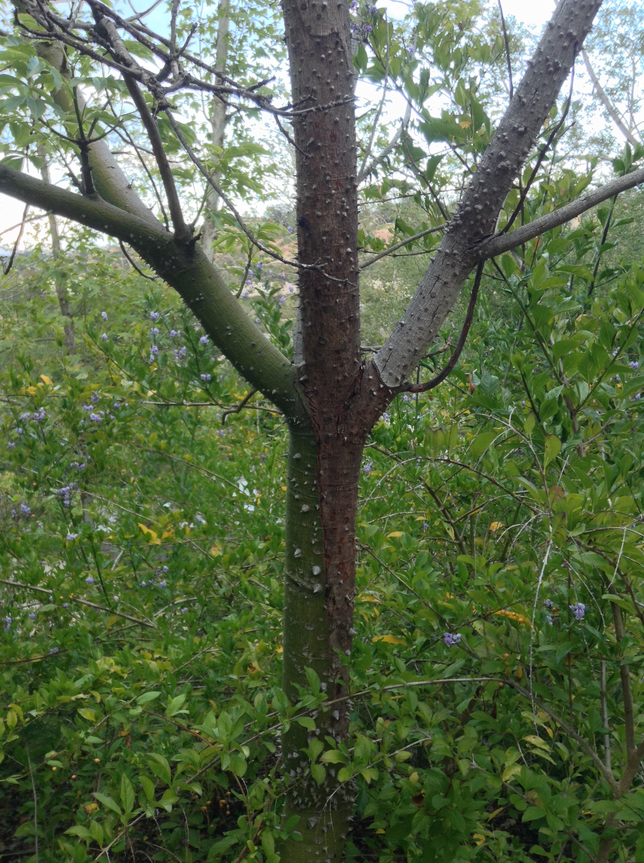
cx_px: 322
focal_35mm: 33
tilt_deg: -11.1
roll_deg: +1.2
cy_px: 432
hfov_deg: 42.8
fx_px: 821
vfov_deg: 55.4
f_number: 2.4
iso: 32
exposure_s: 1/24
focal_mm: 3.3
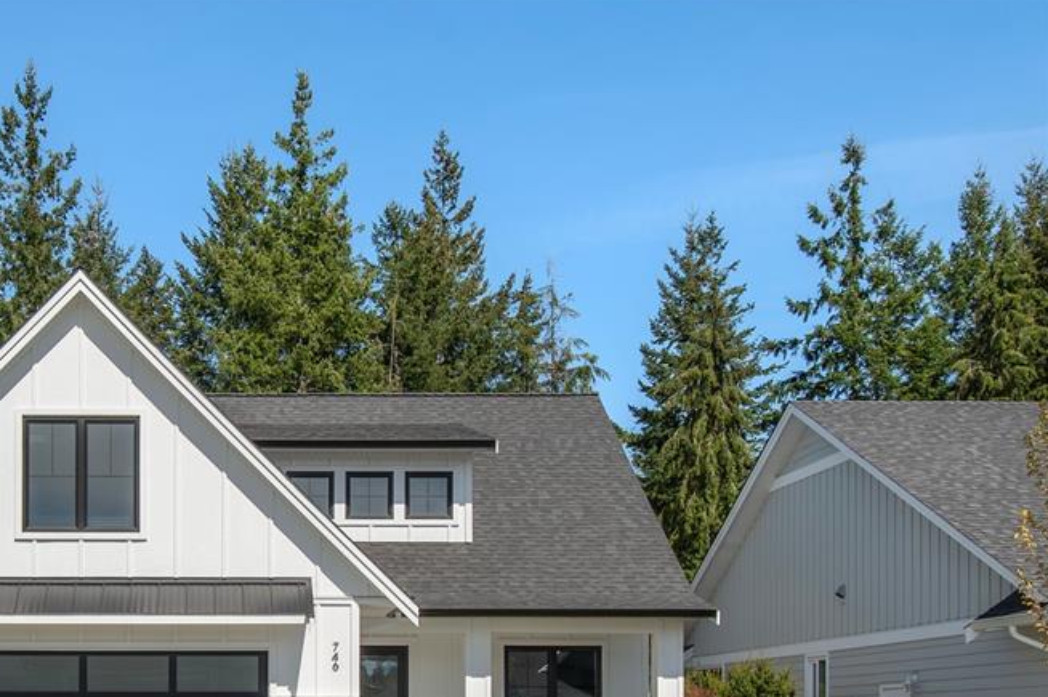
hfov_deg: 40.5
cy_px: 537
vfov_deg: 28.1
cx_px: 231
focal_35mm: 47
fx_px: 1367
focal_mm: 20
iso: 160
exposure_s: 1/640
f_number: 8
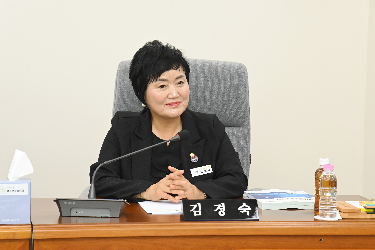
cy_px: 125
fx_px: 1250
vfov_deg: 11.4
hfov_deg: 17.1
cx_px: 188
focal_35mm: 120
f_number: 6.3
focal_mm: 120
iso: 2500
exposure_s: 1/250
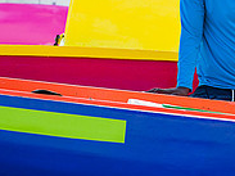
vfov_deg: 1.9
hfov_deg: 2.5
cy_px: 156
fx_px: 5421
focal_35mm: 799
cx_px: 291
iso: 320
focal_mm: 200
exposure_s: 1/320
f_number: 6.3
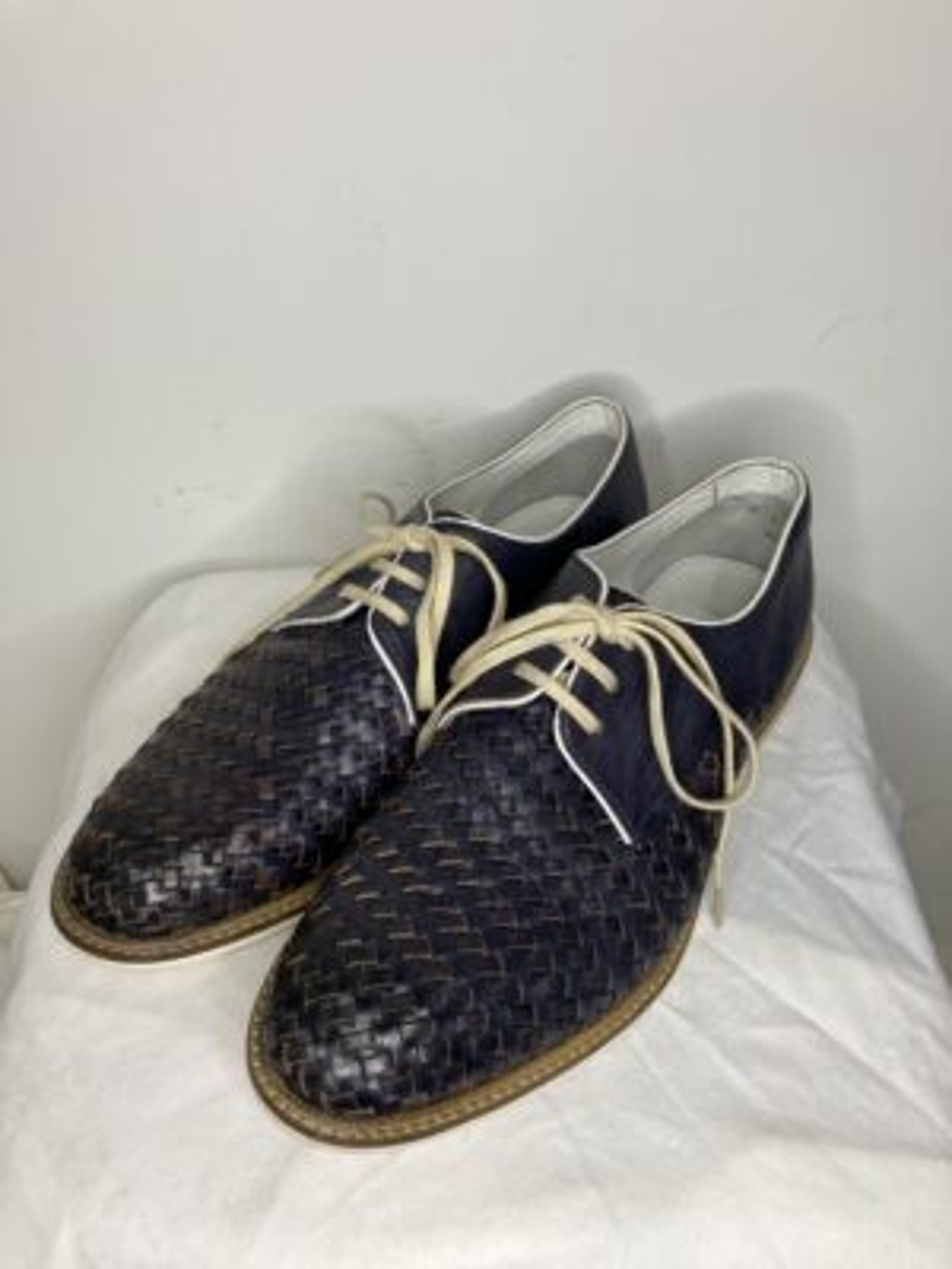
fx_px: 1027
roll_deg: +2.2
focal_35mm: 28
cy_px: 634
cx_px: 476
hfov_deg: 49.7
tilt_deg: -41.1
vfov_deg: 63.4
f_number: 1.8
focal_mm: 3.99
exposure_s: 1/100
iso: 80
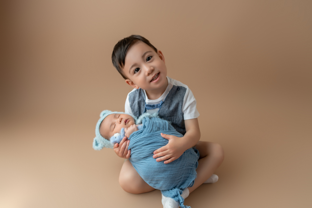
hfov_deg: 65.5
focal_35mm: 28
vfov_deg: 46.4
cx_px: 156
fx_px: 243
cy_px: 104
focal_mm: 28
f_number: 4
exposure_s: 1/200
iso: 100
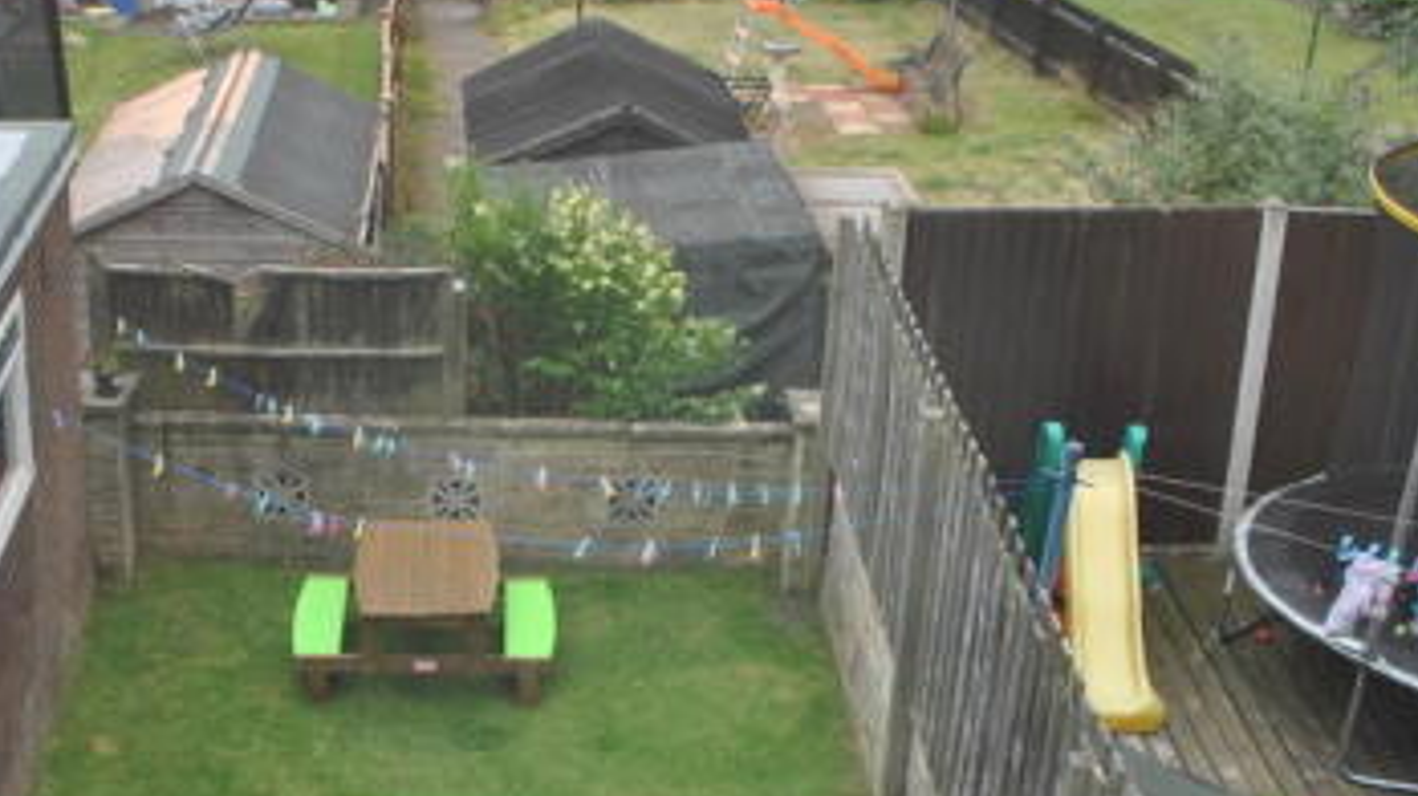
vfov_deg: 22.6
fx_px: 1992
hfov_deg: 38.3
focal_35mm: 53
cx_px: 372
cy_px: 437
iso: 125
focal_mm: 18
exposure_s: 1/125
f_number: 5.6
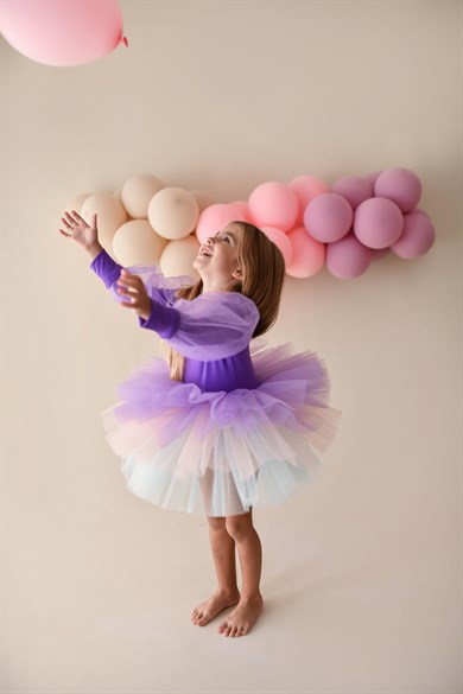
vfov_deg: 54.4
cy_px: 347
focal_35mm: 35
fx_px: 675
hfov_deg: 37.9
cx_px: 232
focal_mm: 35
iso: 64
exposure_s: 1/320
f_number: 2
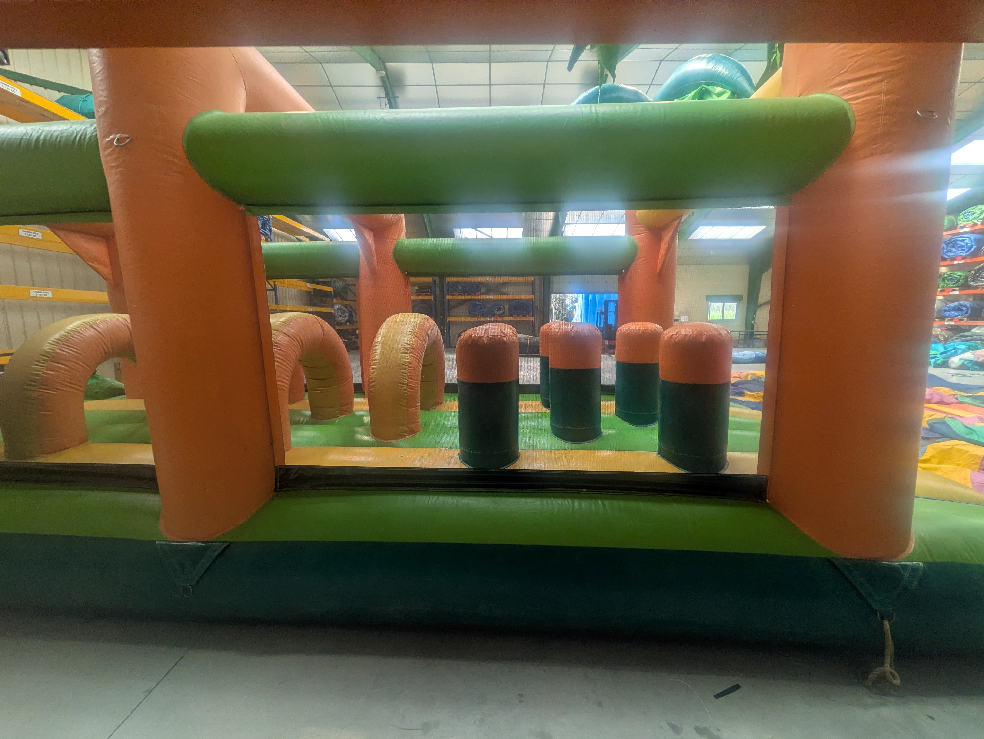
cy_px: 370
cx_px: 492
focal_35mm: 14
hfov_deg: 102.0
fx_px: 398
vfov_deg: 85.7
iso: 91
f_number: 2.2
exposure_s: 1/100
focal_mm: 1.83
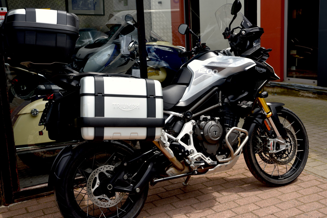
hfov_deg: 41.1
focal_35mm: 48
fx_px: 436
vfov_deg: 28.1
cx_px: 164
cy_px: 109
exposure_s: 1/160
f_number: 6.3
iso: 100
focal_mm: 48
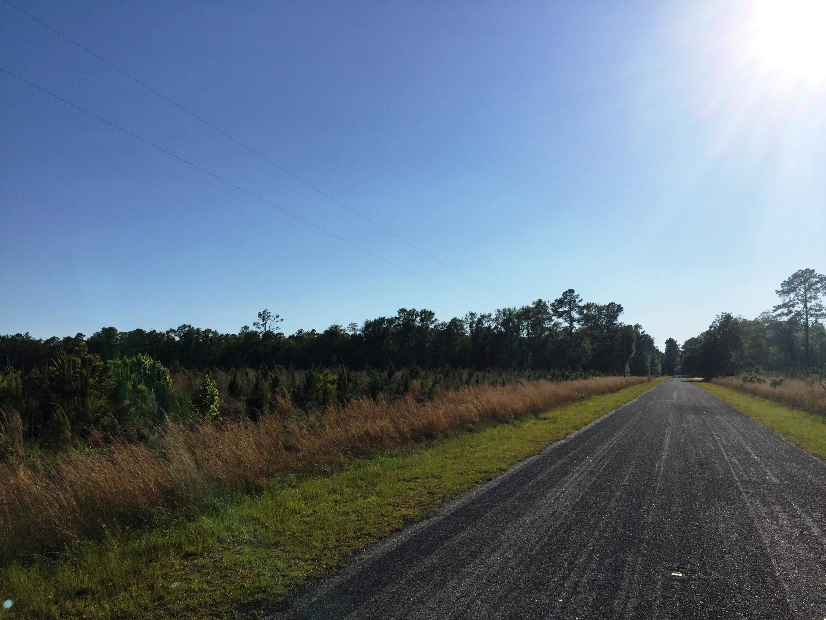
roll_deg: -1.8
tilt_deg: +3.8
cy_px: 310
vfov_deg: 48.2
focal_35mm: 29
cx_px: 413
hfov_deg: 61.7
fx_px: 692
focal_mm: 4.15
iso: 32
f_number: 2.2
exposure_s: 1/4950
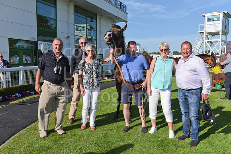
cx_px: 116
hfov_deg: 60.3
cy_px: 77
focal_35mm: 31
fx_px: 199
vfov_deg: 42.3
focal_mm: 31
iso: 400
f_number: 5.6
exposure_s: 1/2500
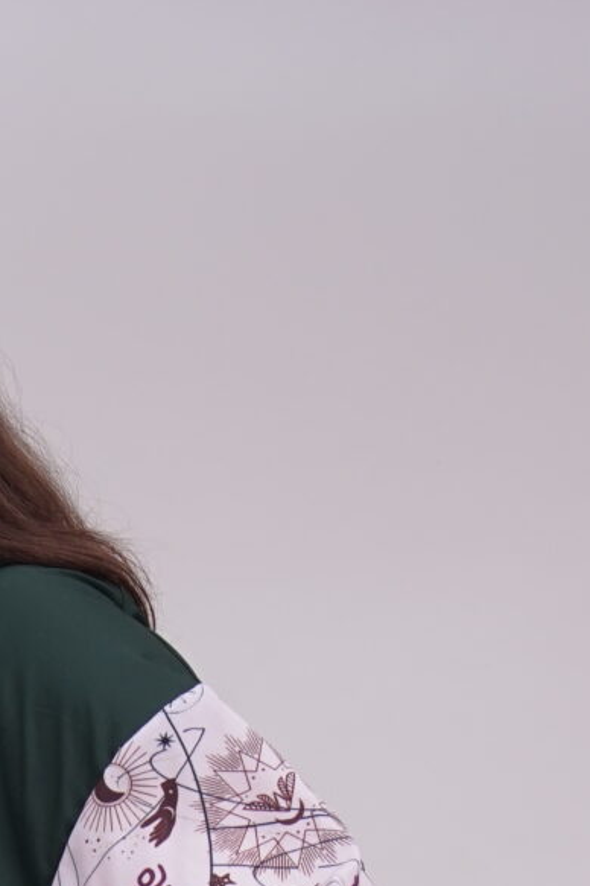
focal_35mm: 154
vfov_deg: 12.3
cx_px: -212
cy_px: 1528
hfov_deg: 8.8
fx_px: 3786
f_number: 6.3
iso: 400
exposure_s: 1/100
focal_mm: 35
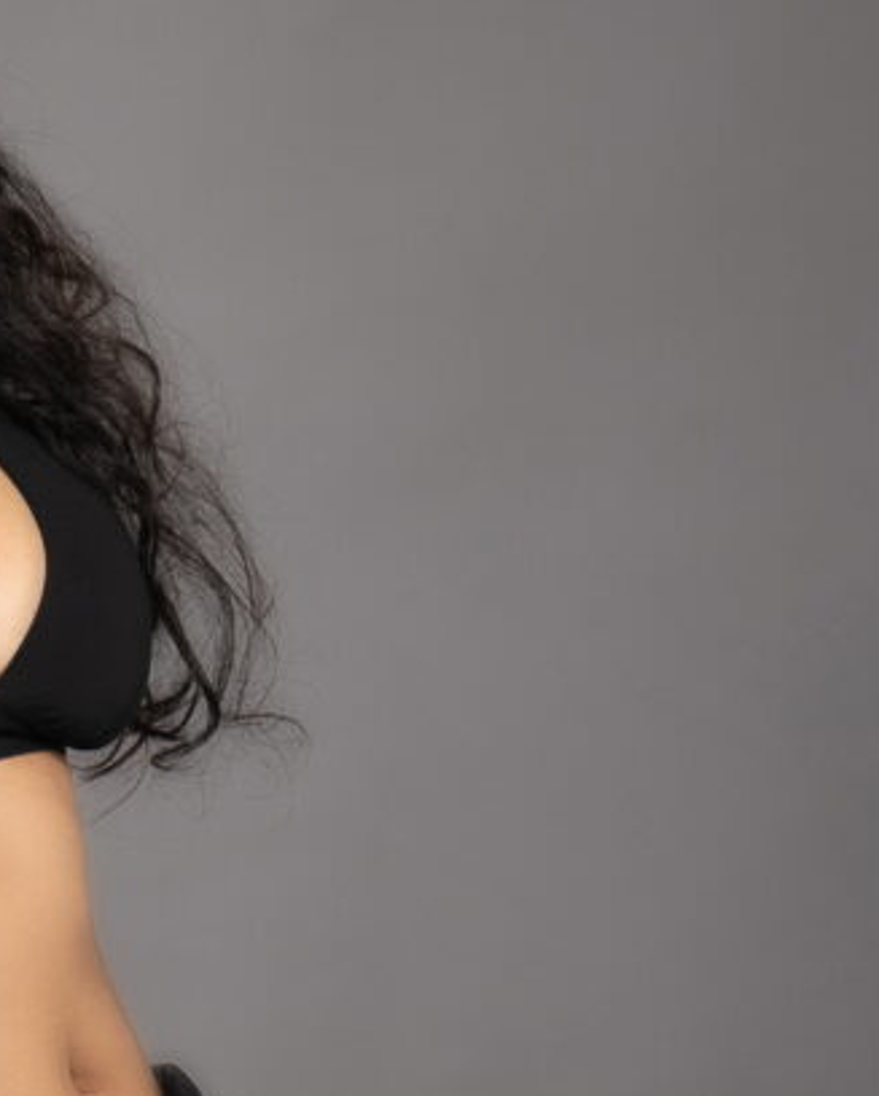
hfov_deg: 5.6
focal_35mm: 278
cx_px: 51
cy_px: 553
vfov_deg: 7.0
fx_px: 9030
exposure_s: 1/160
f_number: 9
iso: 100
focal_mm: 105
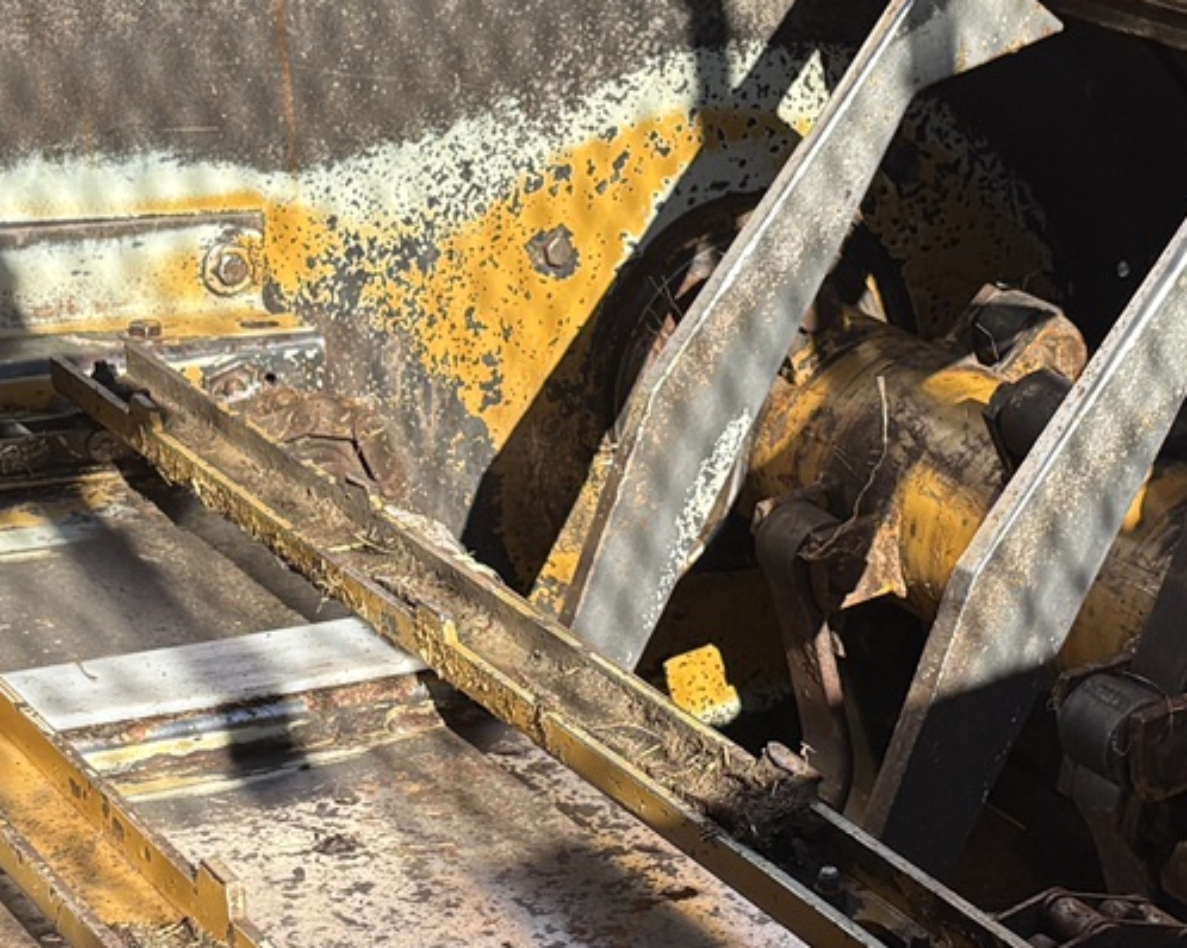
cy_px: 466
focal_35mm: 96
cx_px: 751
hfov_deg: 19.9
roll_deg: +5.6
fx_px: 3371
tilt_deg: -24.3
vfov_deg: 16.0
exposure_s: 1/1751
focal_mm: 5.96
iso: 50
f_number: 1.6
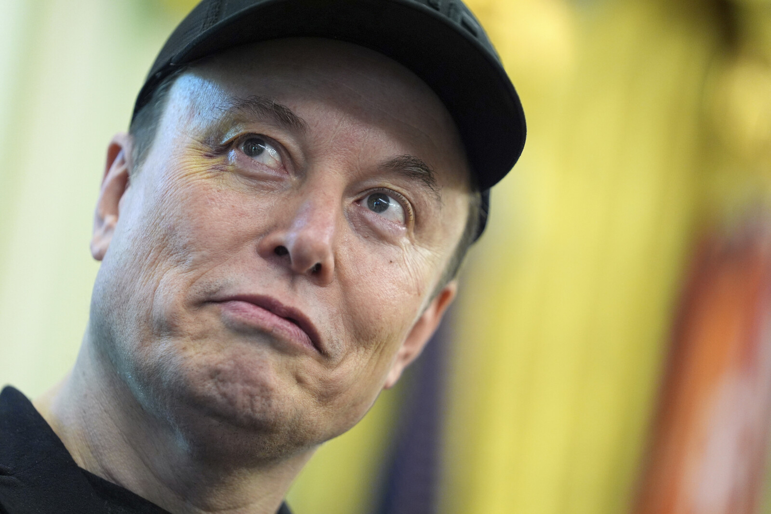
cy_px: 257
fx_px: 4283
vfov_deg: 6.9
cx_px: 386
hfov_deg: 10.3
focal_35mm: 200
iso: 2000
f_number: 2.8
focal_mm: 200
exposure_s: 1/250
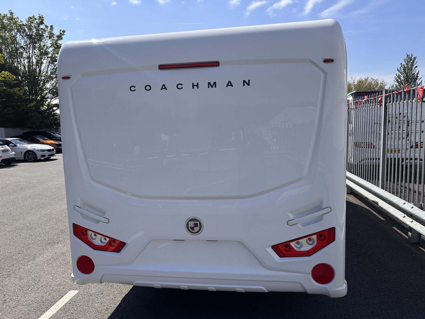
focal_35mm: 24
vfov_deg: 56.8
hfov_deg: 71.6
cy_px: 160
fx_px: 295
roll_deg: +2.3
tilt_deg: -3.0
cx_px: 212
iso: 80
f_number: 1.78
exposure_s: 1/4348
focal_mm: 6.86
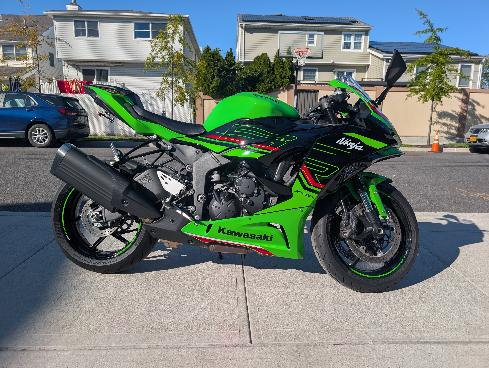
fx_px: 340
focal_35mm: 24
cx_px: 244
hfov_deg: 71.5
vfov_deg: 56.9
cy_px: 184
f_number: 1.68
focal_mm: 6.9
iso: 21
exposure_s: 1/1471
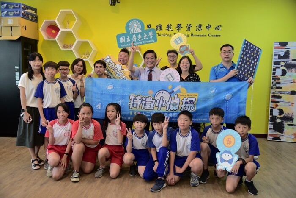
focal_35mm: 31
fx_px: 255
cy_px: 99
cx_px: 148
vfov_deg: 42.3
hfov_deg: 60.3
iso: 800
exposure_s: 1/50
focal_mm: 31
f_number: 4
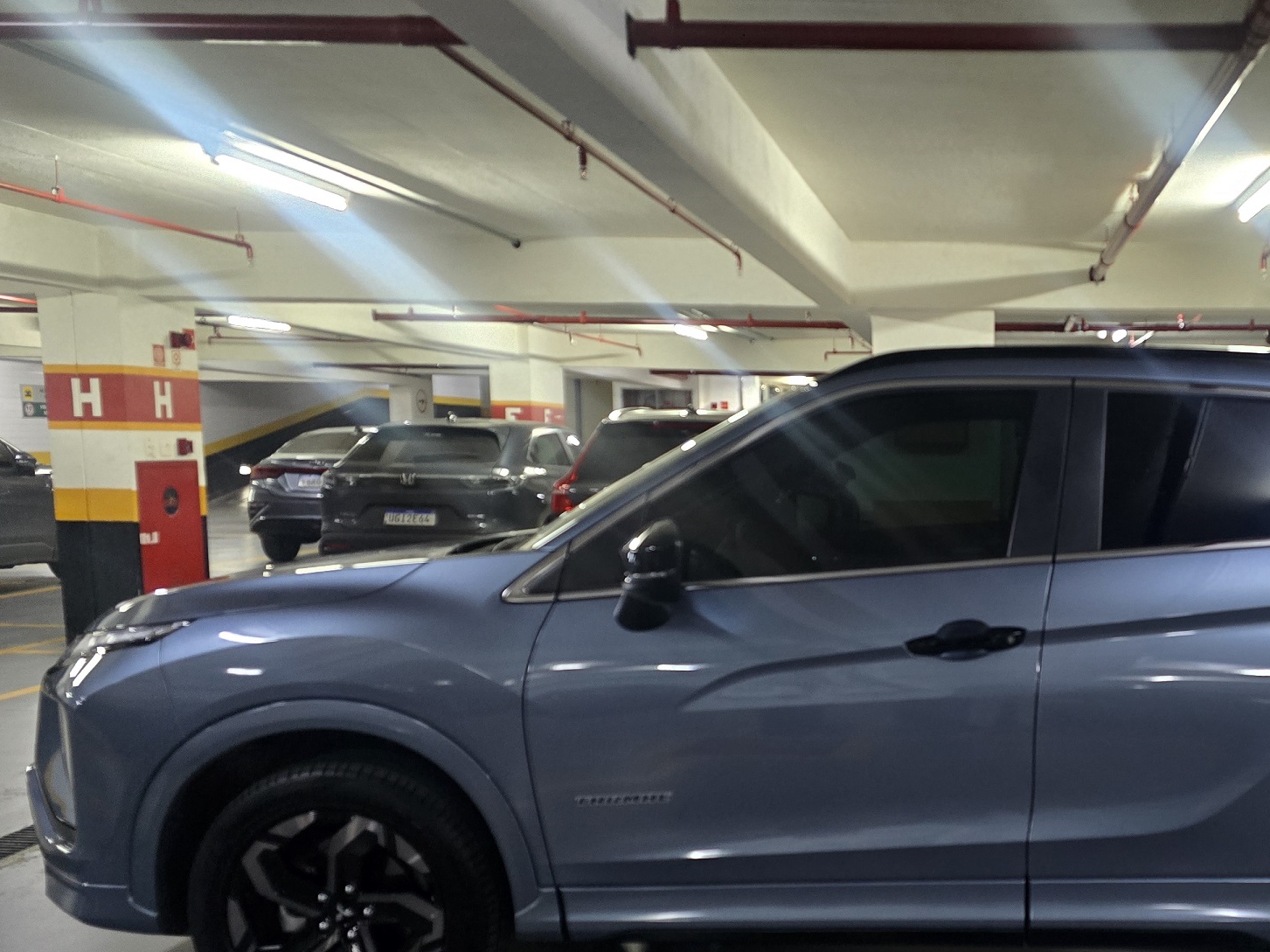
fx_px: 1394
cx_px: 968
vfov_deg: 37.4
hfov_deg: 47.0
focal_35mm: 38
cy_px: 621
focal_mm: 6.3
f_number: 1.7
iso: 1250
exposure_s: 1/60
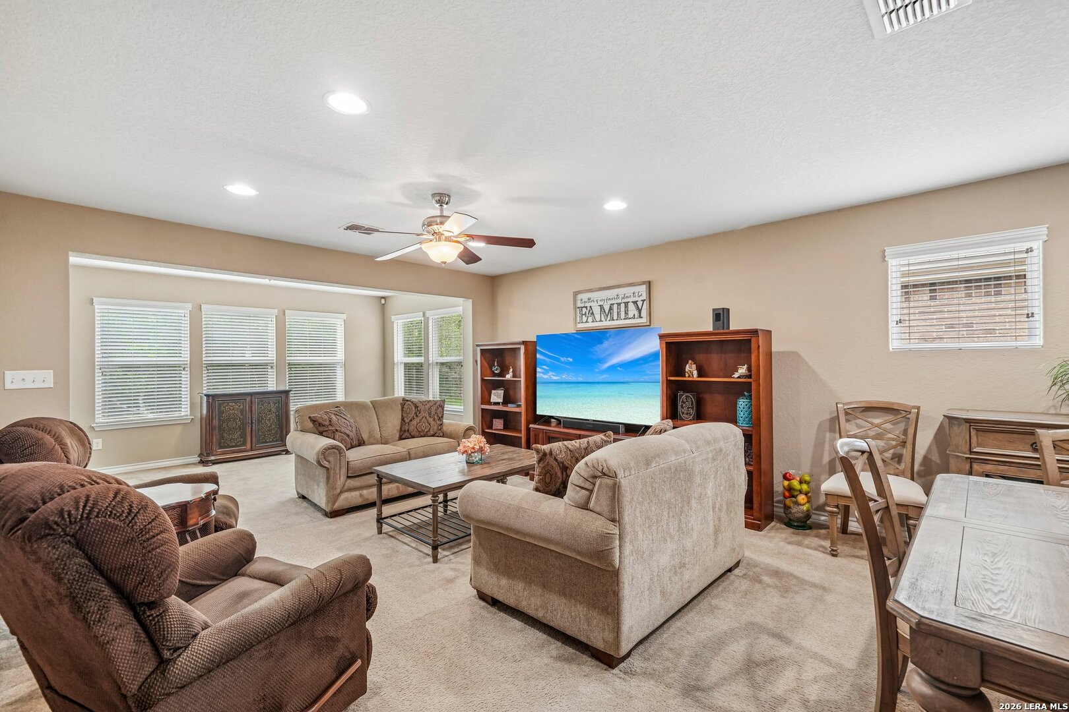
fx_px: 445
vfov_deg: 77.3
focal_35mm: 15
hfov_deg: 100.4
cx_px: 534
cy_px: 356
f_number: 8
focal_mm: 15
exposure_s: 1/13
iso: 800
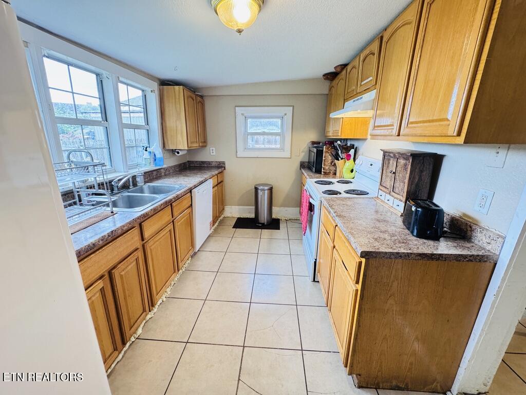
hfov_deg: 102.1
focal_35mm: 14
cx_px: 263
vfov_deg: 85.7
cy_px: 198
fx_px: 213
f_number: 2.2
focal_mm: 2.22
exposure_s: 1/60
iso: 320
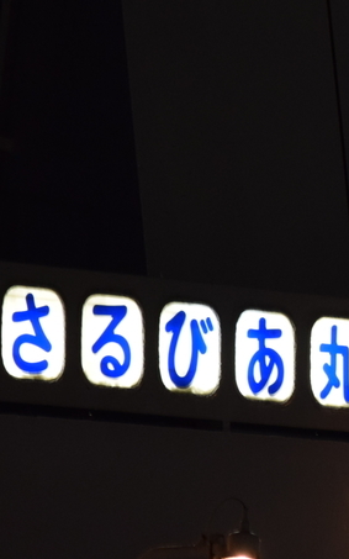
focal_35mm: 587
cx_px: 557
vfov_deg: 3.6
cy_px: 312
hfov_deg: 2.2
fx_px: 8941
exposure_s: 1/30
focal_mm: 145
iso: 800
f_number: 5
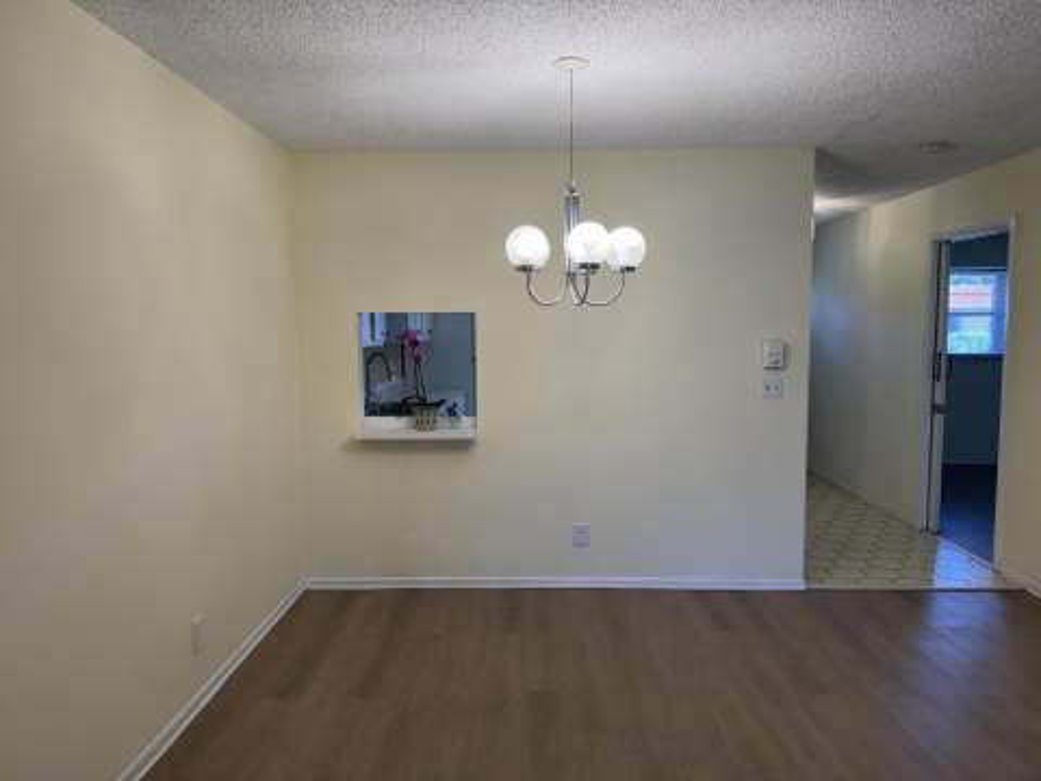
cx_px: 520
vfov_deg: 56.8
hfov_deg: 71.6
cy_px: 390
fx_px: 722
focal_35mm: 24
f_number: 1.78
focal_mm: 6.76
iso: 100
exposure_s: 1/120
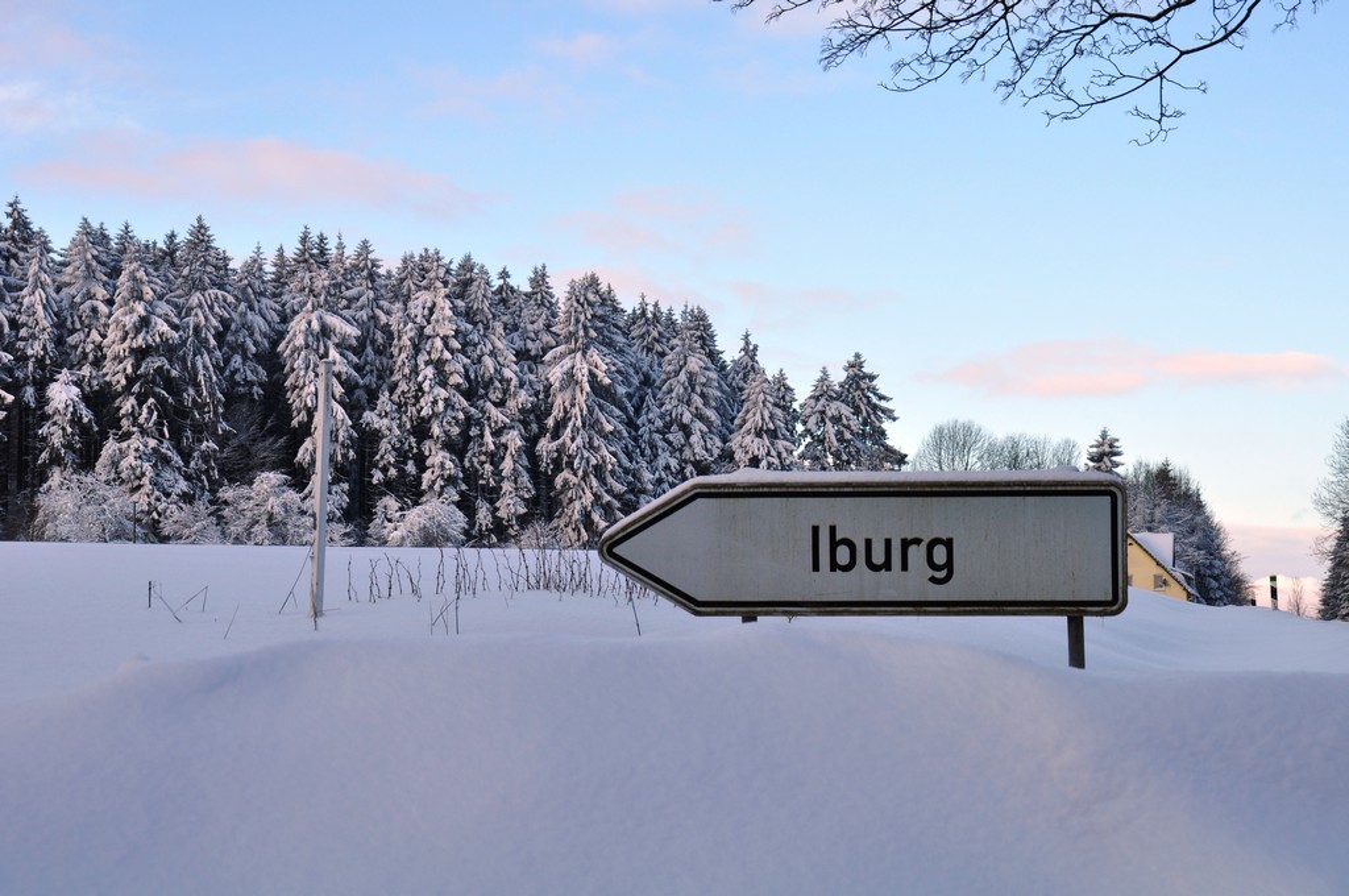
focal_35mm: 75
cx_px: 674
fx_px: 2807
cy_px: 448
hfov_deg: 27.0
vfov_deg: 18.1
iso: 200
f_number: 9
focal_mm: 50
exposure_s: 1/320
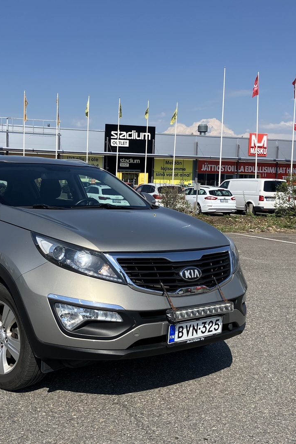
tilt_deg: -2.9
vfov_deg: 49.5
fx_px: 481
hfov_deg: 33.8
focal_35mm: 39
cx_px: 90
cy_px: 222
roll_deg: -1.3
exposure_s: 1/2703
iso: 32
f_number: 1.8
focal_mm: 3.99
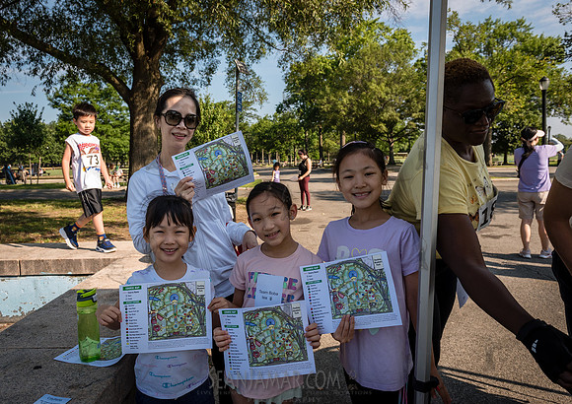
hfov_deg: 67.1
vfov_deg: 50.4
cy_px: 190
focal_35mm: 27
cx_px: 252
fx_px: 430
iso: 500
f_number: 5.6
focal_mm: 24
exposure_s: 1/1250
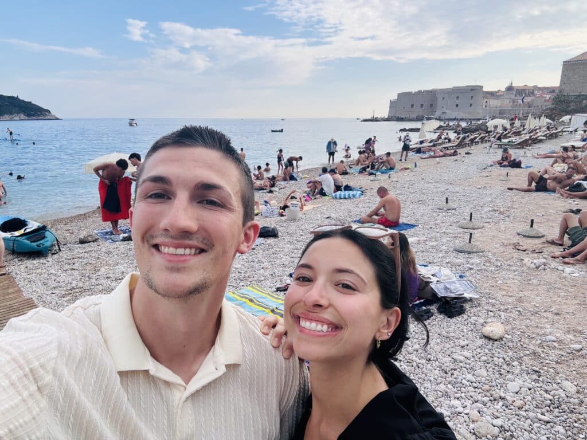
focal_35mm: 23
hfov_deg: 73.9
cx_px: 294
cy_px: 220
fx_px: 390
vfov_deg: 58.9
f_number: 1.9
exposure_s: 1/389
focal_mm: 2.69
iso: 25
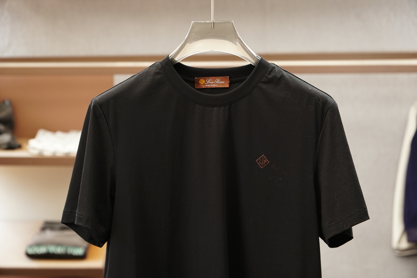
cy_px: 139
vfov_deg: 18.5
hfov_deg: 27.5
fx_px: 851
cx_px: 208
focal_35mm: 74
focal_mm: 49
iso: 500
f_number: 3.5
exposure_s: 1/125
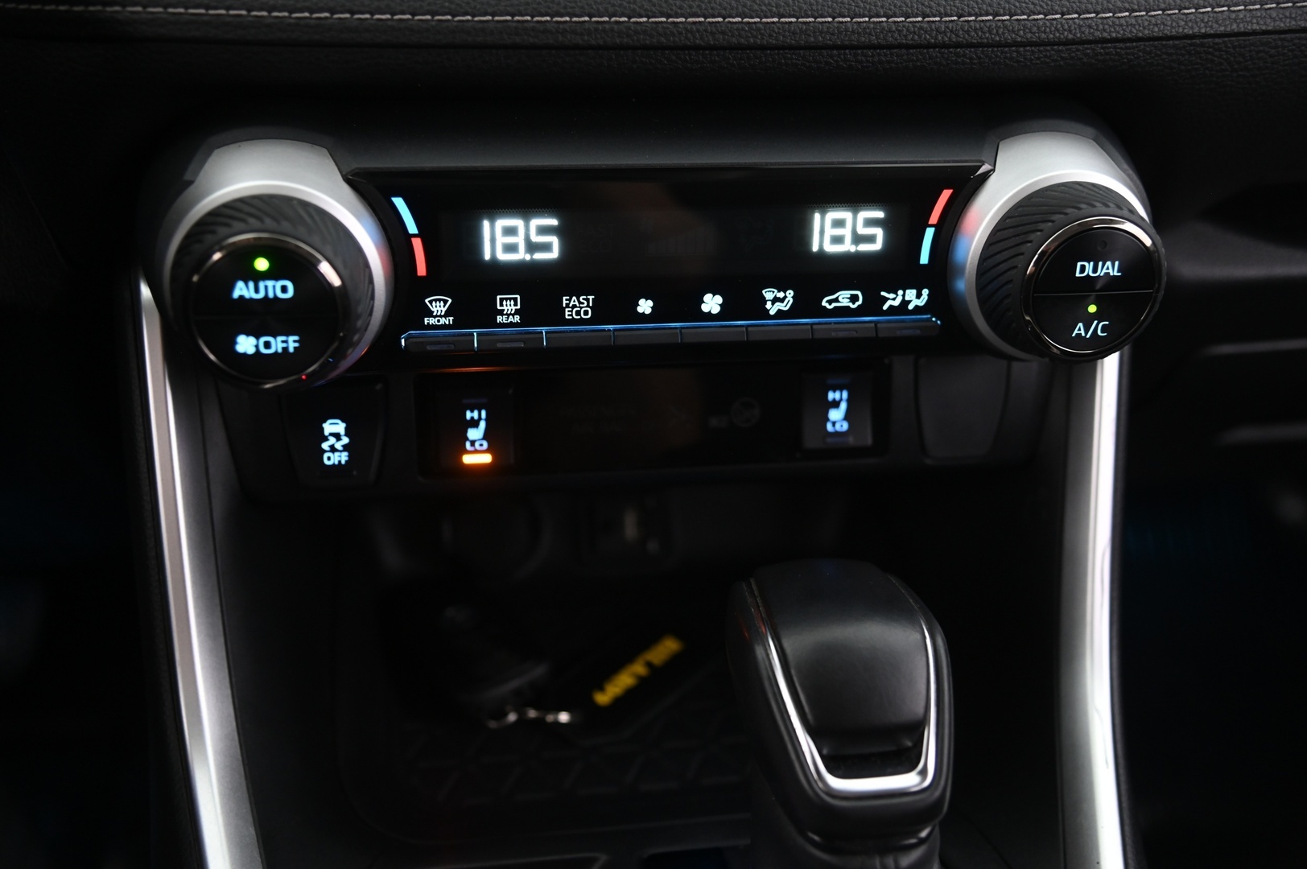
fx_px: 1451
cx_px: 654
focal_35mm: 40
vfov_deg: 33.3
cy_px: 434
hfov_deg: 48.5
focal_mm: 40
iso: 2000
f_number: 4
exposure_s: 1/13
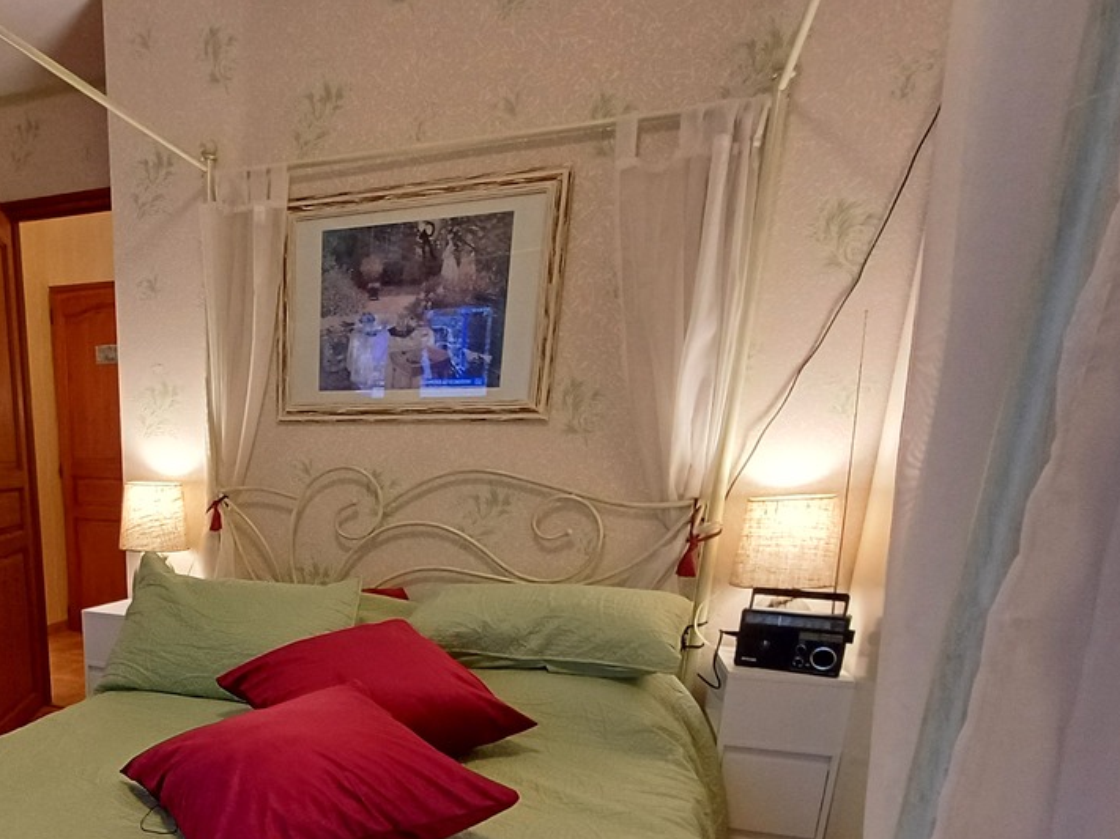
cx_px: 274
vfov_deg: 47.7
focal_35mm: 27
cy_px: 705
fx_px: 873
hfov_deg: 61.5
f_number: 2.2
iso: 160
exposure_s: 1/33
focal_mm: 1.64
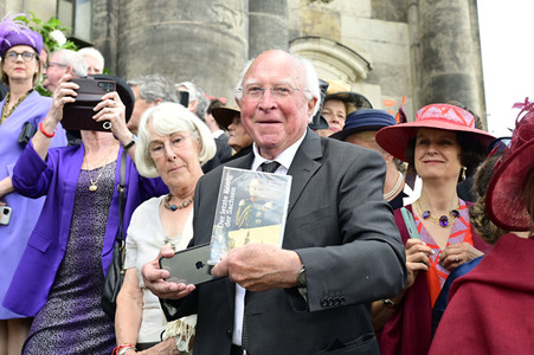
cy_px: 178
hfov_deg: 45.5
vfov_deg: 31.1
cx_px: 267
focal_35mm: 43
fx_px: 637
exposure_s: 1/200
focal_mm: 43
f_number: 6.3
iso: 500
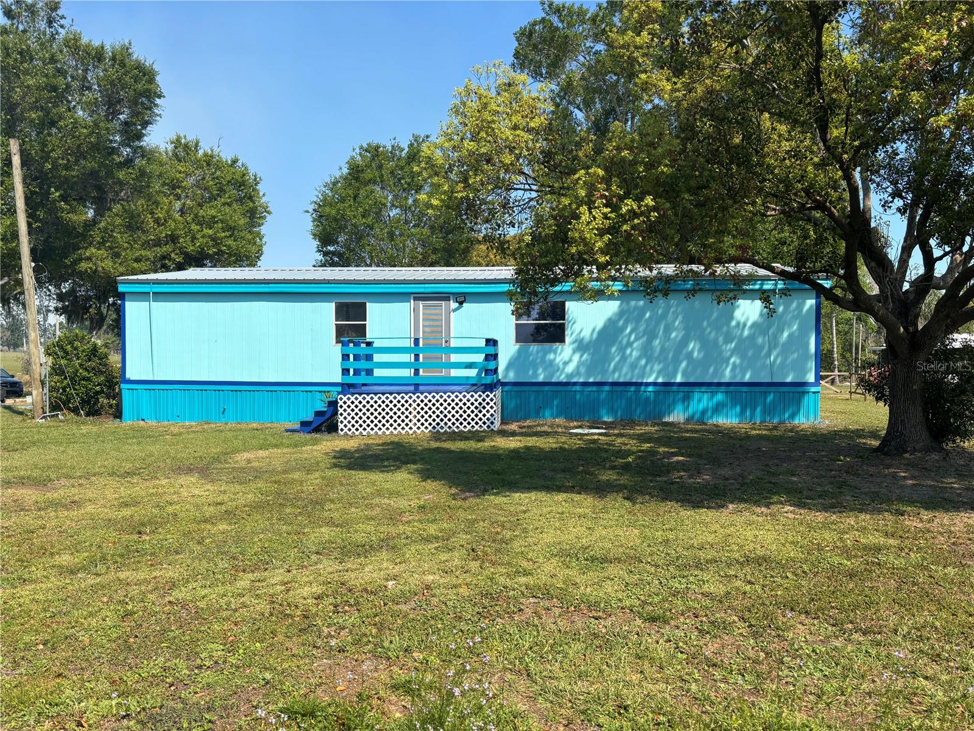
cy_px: 366
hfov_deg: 67.3
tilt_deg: -0.9
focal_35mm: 26
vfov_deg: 53.1
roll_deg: -0.1
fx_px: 732
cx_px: 487
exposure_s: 1/2193
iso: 50
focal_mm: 5.96
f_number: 1.6
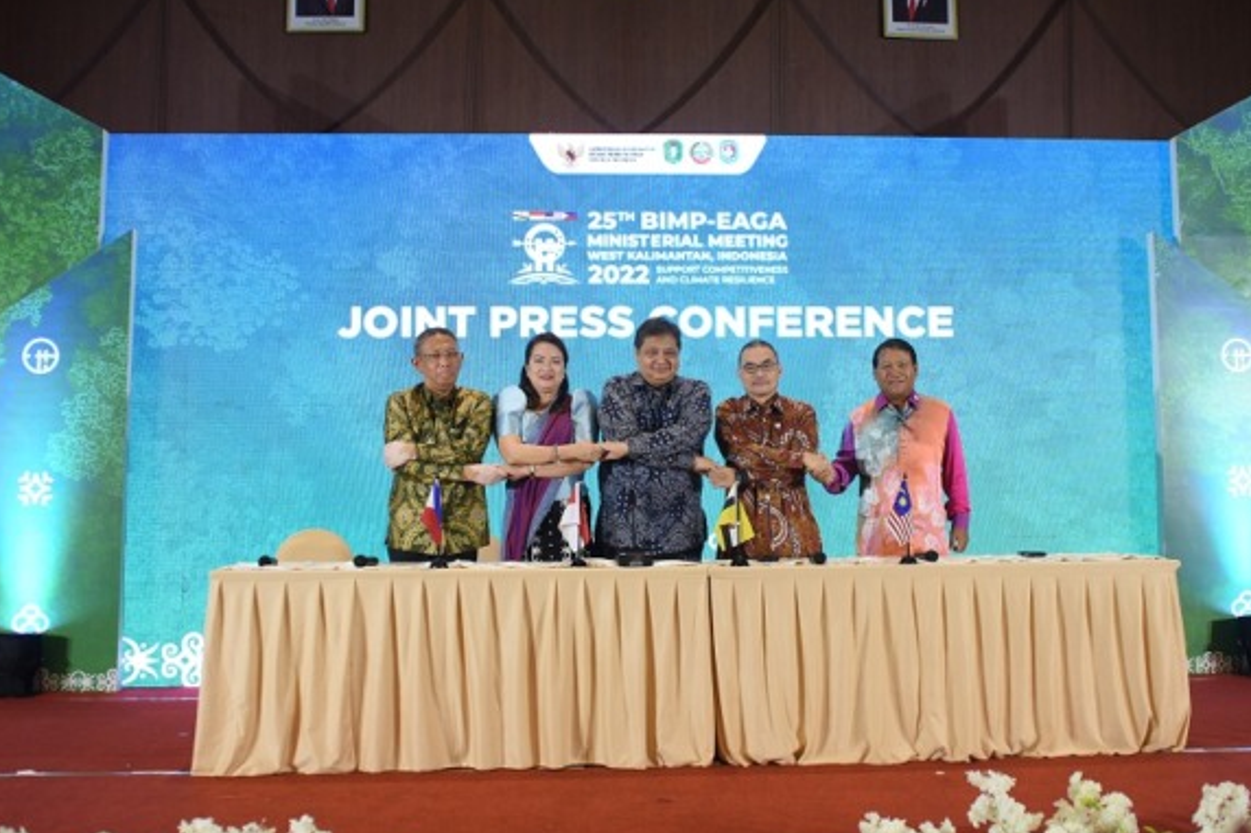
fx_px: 1424
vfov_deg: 32.6
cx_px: 650
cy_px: 409
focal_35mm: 41
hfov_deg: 47.4
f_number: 3.5
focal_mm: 34
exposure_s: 1/100
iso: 800
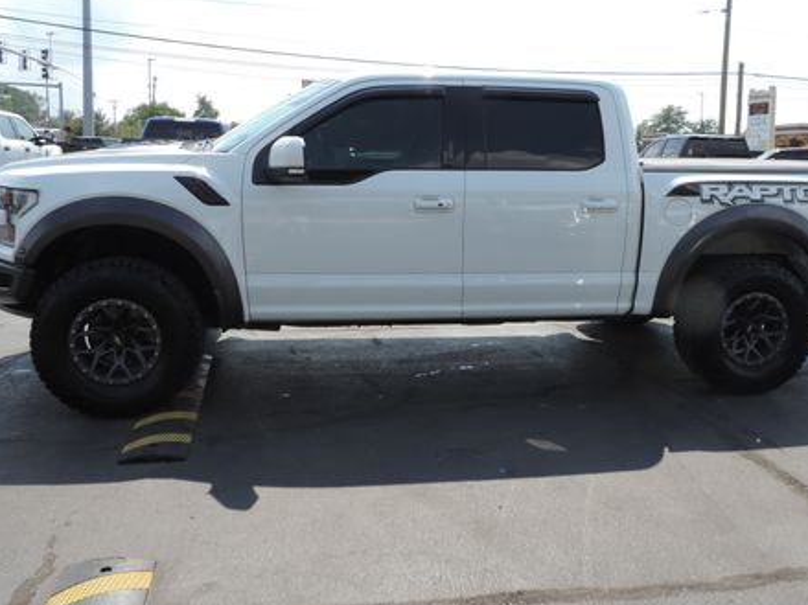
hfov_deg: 52.4
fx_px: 817
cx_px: 467
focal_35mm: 35
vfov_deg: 40.6
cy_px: 252
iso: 80
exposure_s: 1/800
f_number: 3
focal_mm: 4.3
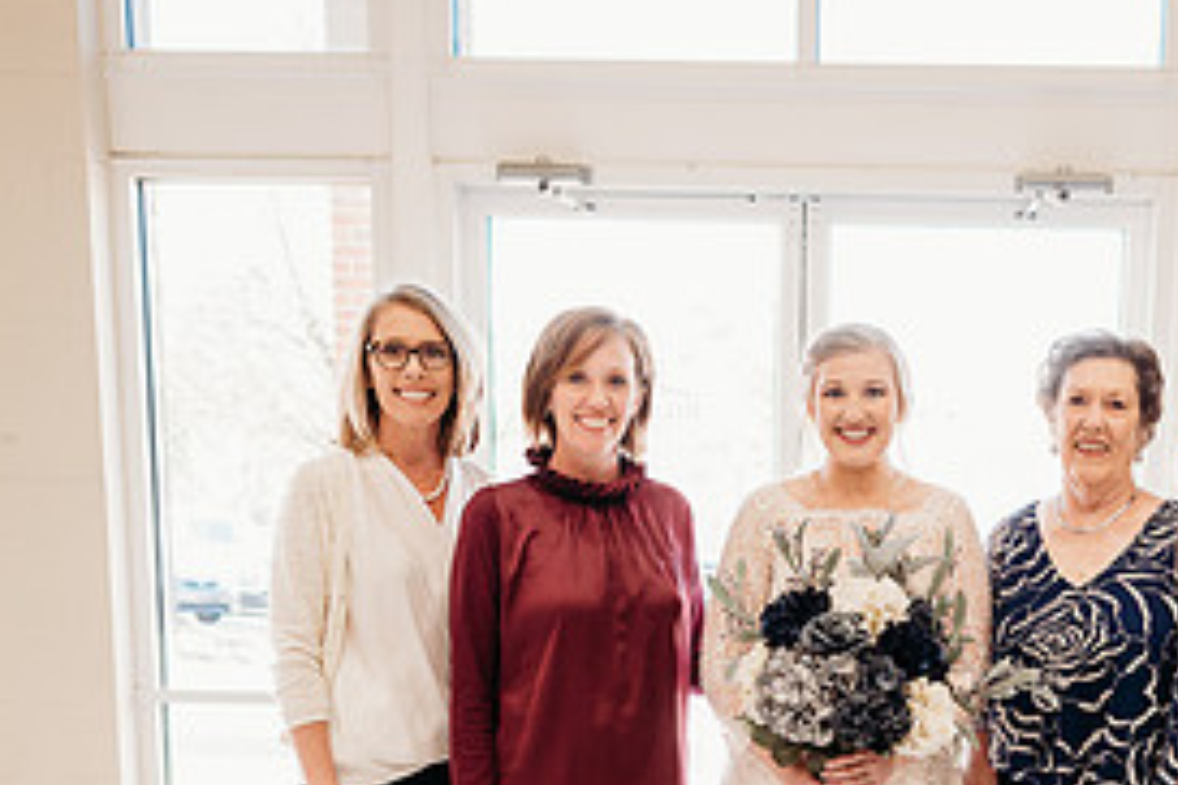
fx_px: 1669
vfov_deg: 25.5
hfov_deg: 38.0
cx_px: 863
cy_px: 740
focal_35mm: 51
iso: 500
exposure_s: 1/160
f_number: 2.5
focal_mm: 24
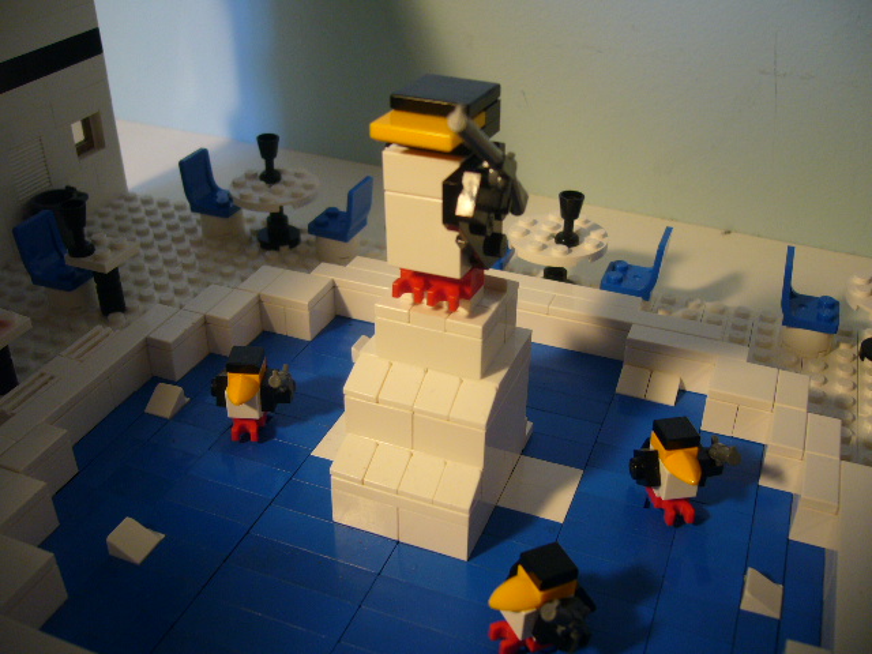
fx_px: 882
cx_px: 436
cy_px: 327
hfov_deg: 52.6
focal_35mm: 35
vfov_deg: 40.7
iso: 100
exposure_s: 1/25
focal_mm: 5.8
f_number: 2.8
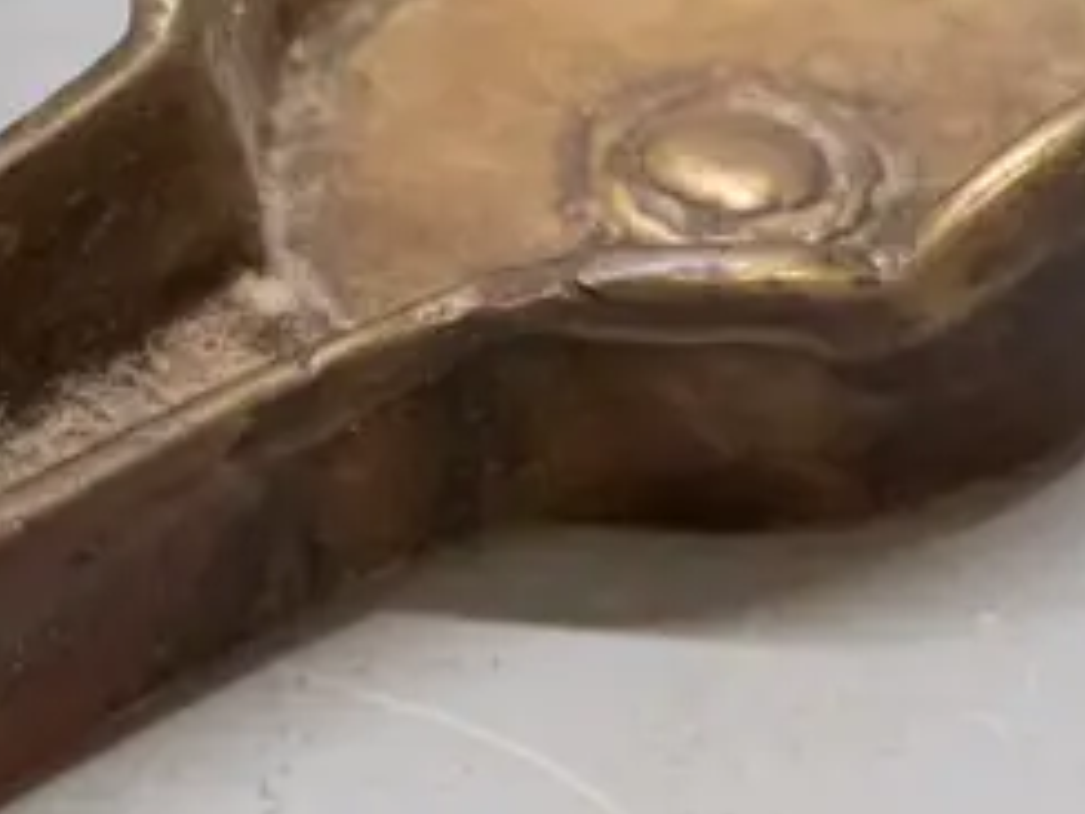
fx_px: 7899
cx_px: -667
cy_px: -271
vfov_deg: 5.9
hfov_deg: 7.7
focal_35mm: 252
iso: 3200
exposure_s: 1/125
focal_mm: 30
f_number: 5
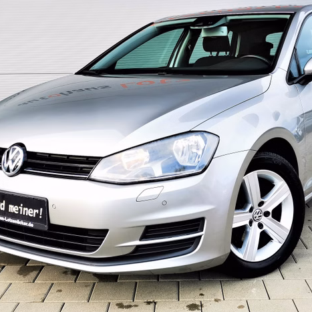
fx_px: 510
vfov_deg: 34.0
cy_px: 130
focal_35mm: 50
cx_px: 168
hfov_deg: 34.0
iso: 50
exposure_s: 1/728
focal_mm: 5.58
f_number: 1.8
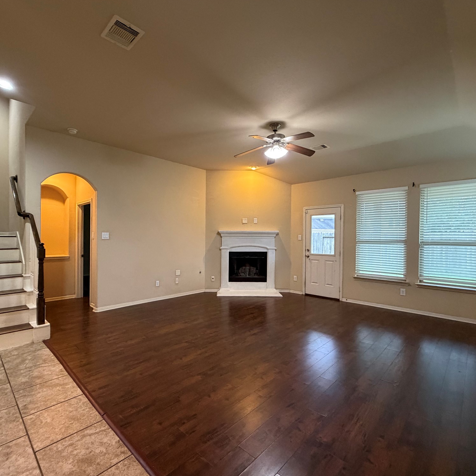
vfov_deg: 84.0
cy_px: 242
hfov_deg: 83.9
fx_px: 264
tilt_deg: -0.7
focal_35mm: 17
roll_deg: -0.3
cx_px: 224
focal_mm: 2.22
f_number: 2.2
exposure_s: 1/60
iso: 500
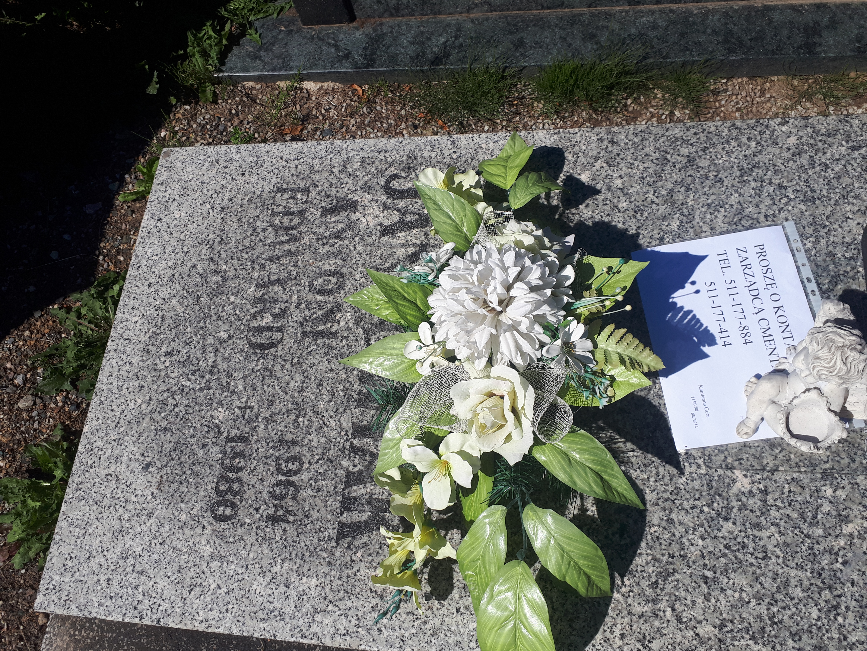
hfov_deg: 65.3
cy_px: 326
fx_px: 676
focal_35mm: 27
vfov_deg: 51.4
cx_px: 434
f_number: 1.9
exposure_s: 1/2950
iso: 40
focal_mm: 3.6
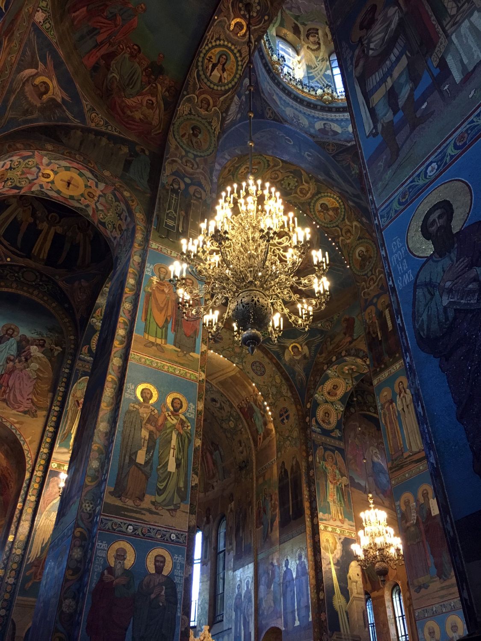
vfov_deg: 61.7
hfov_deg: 48.2
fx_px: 537
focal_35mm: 29
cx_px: 240
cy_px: 320
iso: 200
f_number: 2.2
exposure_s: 1/33
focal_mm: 4.15
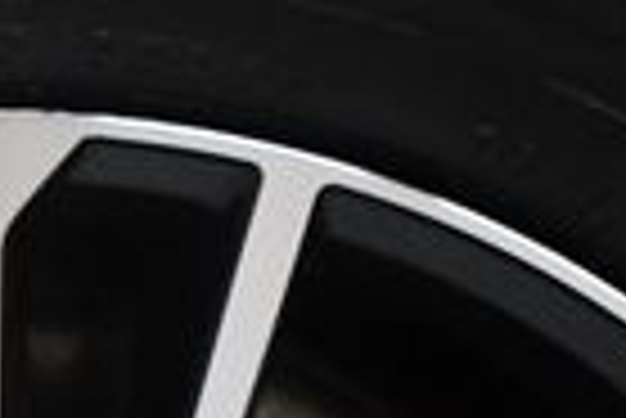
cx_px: -108
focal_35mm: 308
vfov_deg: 4.4
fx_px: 5361
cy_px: 921
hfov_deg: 6.6
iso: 3200
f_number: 4.5
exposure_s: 1/100
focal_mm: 45
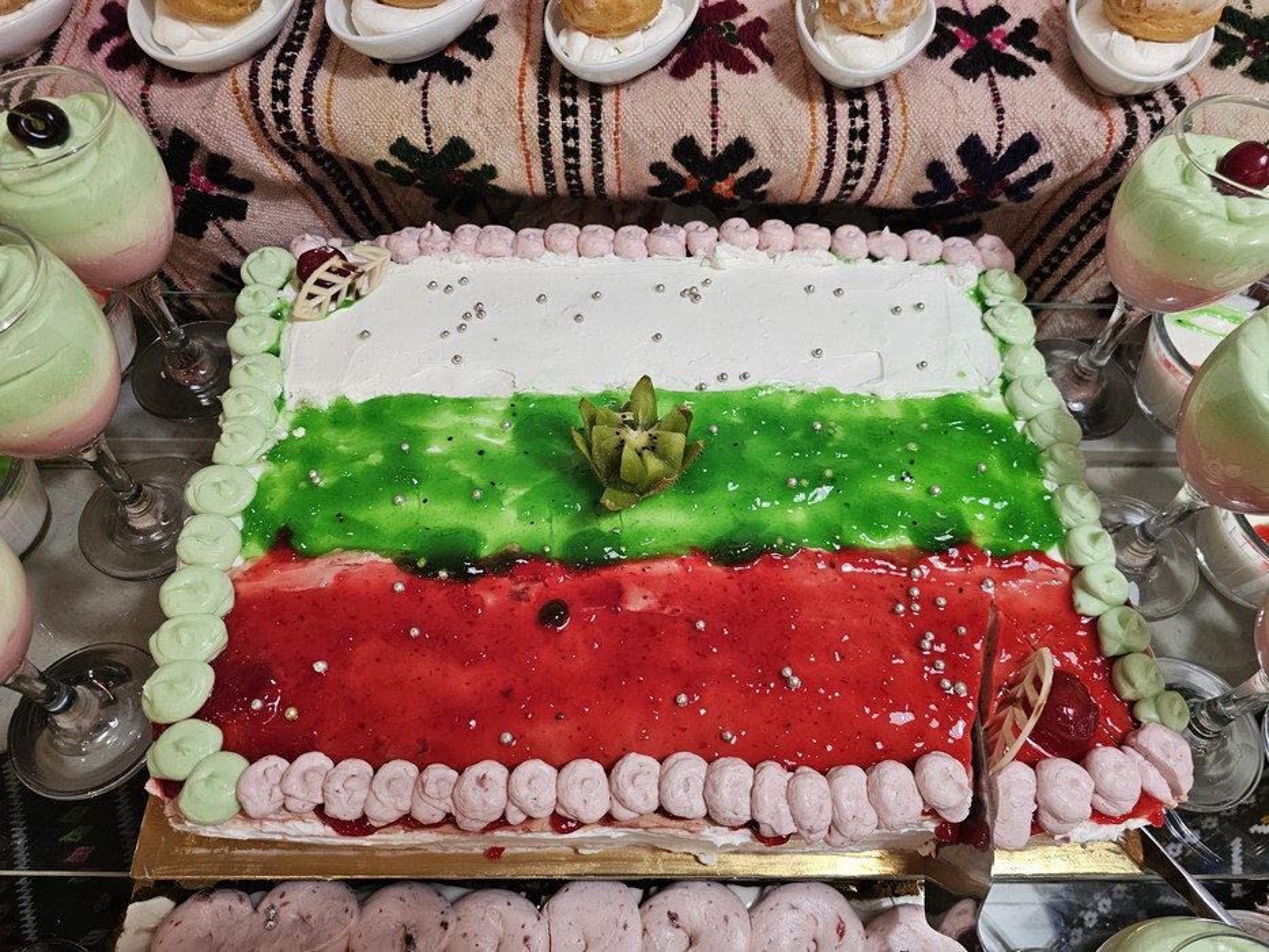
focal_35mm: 23
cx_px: 634
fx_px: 843
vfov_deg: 58.9
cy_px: 476
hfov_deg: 73.9
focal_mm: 6.3
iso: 250
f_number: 1.7
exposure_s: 1/100
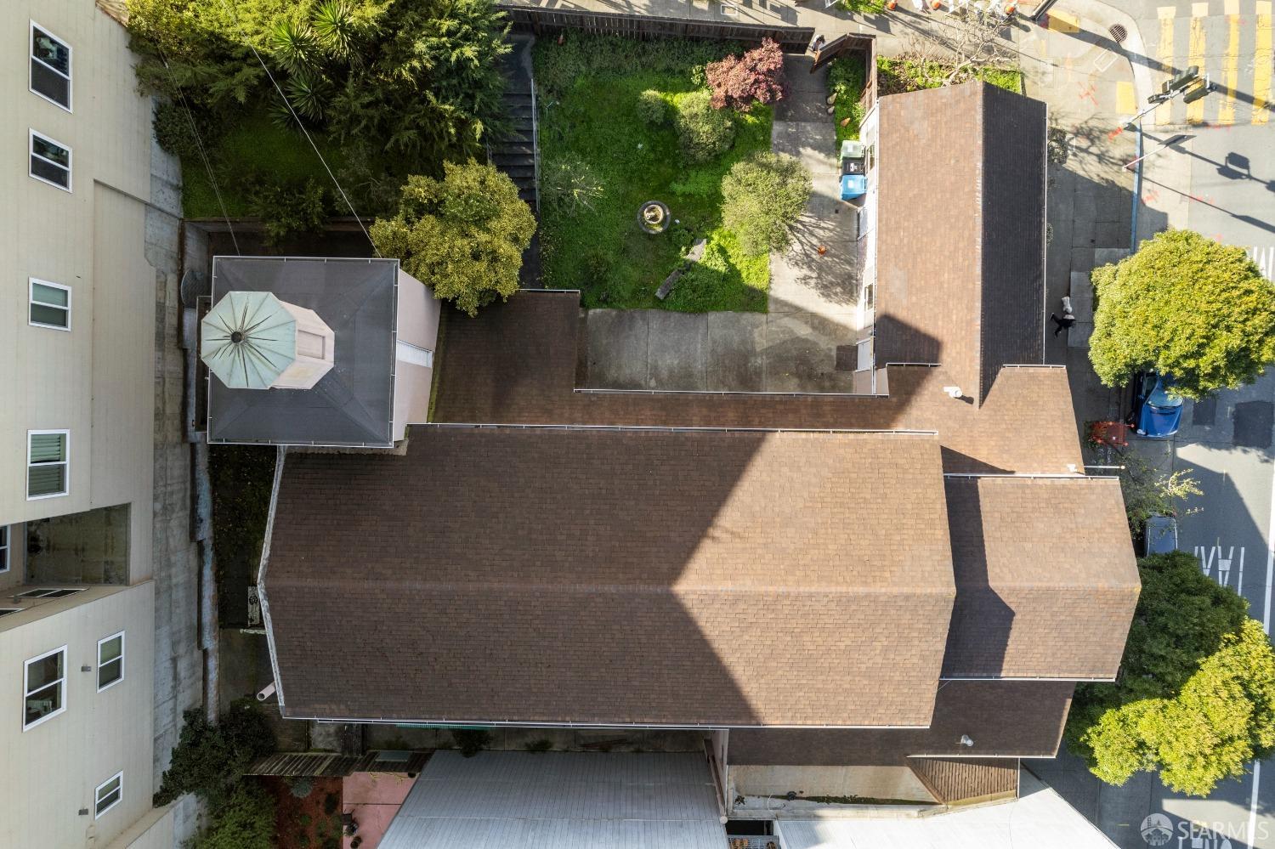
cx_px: 638
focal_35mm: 22
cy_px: 424
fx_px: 779
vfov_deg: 57.2
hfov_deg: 78.6
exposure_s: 1/60
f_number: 2.8
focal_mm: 8.38
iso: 100
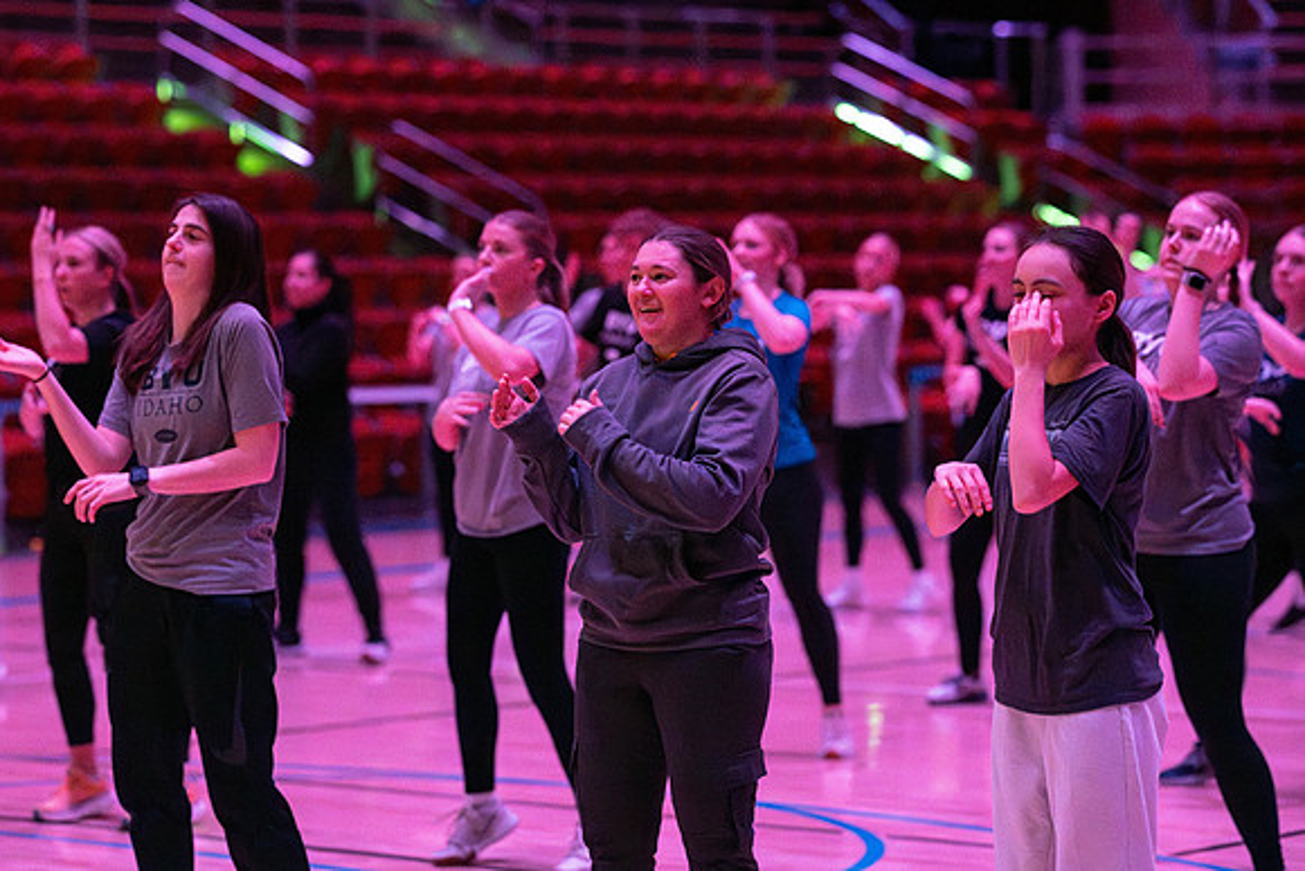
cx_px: 608
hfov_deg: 16.3
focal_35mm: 126
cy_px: 350
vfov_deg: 10.9
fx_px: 4554
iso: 10000
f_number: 2.8
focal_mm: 105
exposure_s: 1/1000
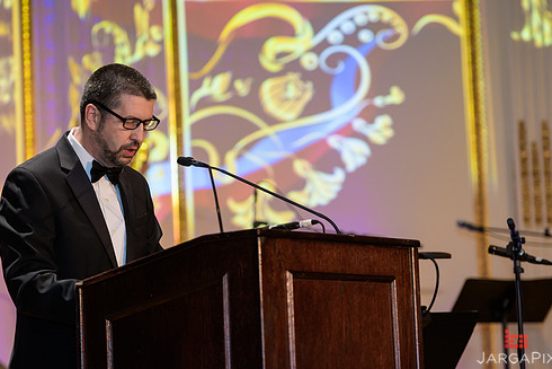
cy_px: 170
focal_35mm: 142
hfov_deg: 14.4
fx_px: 2178
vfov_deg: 9.7
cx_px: 258
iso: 1250
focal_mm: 120
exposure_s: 1/125
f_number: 3.2
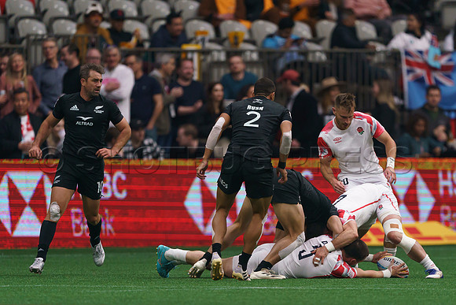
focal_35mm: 871
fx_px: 11038
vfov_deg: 1.6
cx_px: 278
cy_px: 197
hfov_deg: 2.4
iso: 2000
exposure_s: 1/3200
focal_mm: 600
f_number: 4
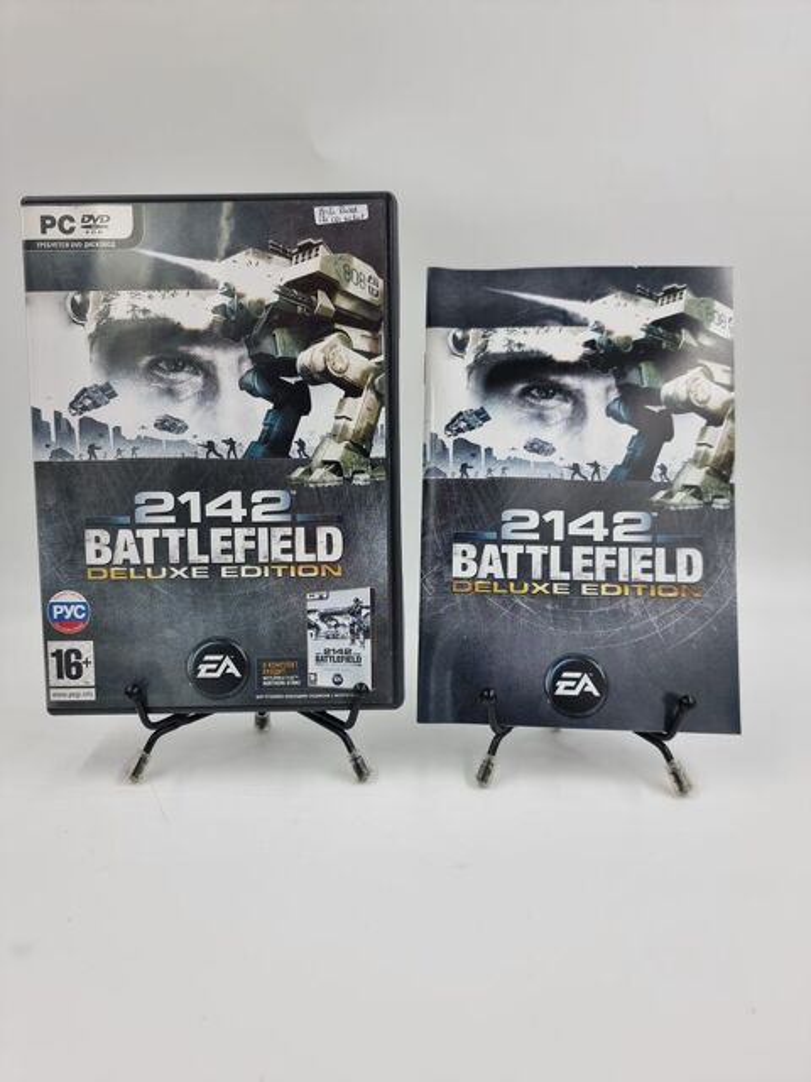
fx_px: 750
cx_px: 406
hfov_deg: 56.8
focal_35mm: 24
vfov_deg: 71.6
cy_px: 541
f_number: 1.8
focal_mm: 6.7
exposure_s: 1/120
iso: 50
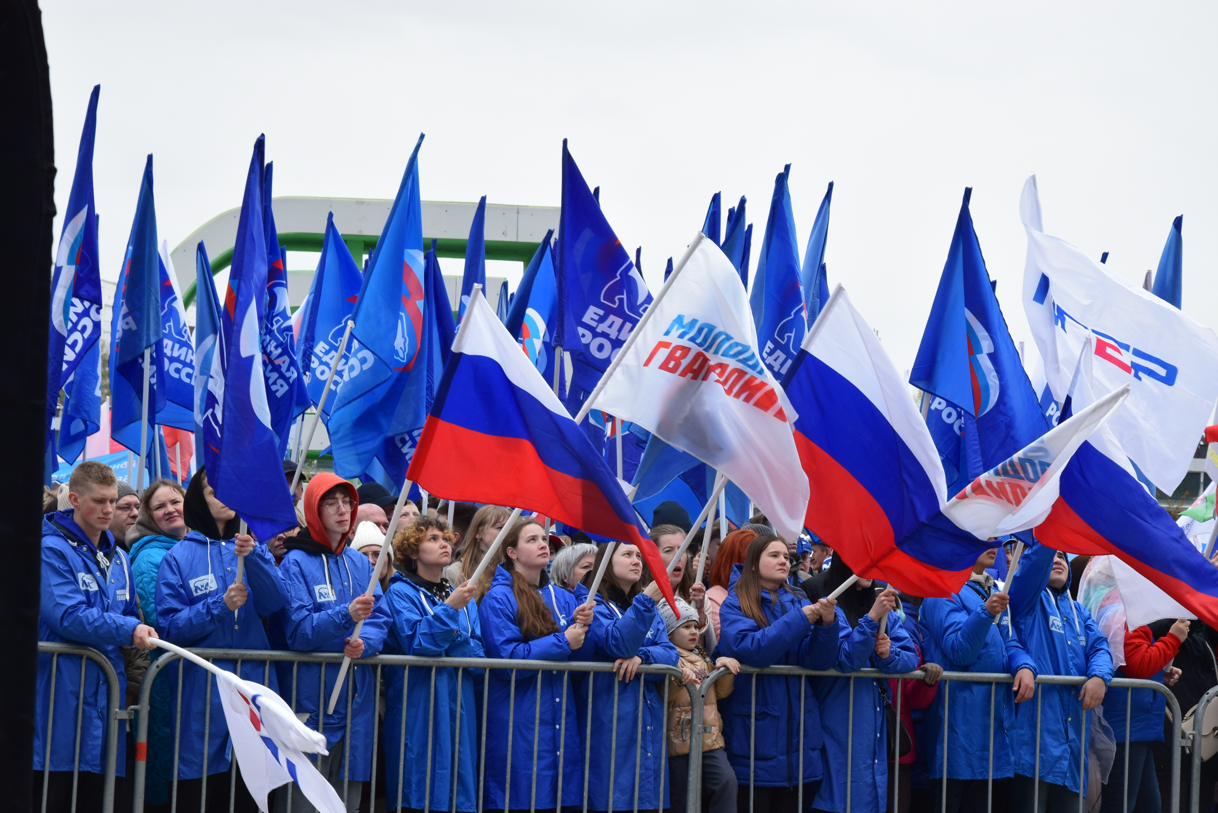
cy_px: 406
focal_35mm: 105
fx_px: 3553
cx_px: 609
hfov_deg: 19.5
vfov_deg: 13.0
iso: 400
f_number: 10
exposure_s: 1/250
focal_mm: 70
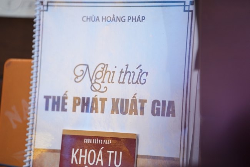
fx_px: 1041
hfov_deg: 13.7
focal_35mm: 150
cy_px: 84
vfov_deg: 9.1
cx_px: 125
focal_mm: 150
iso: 2000
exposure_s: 1/125
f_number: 2.8
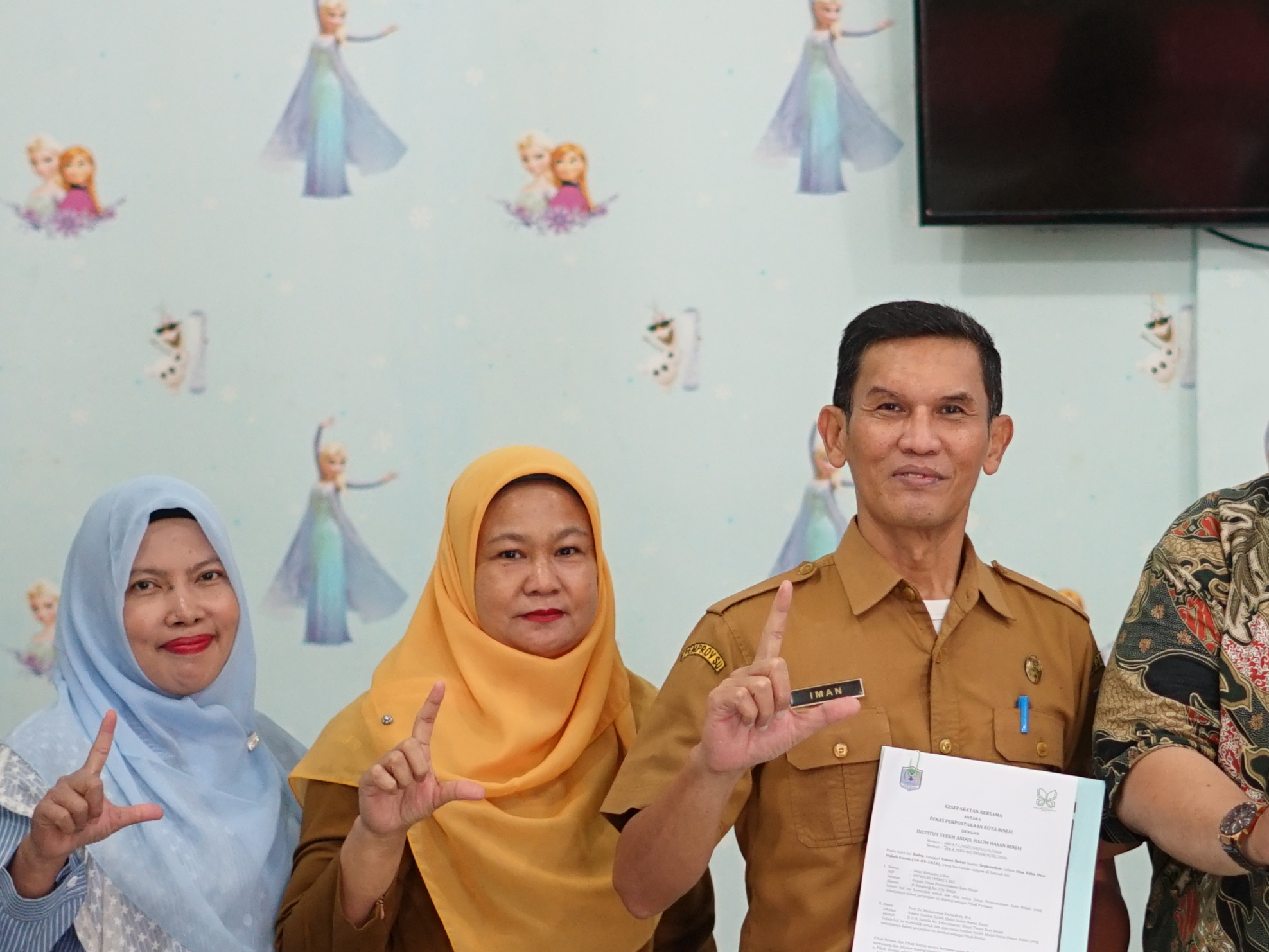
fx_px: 5352
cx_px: 1056
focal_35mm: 146
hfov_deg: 13.4
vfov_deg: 10.2
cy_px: 575
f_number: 1.8
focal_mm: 50
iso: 640
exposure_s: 1/100
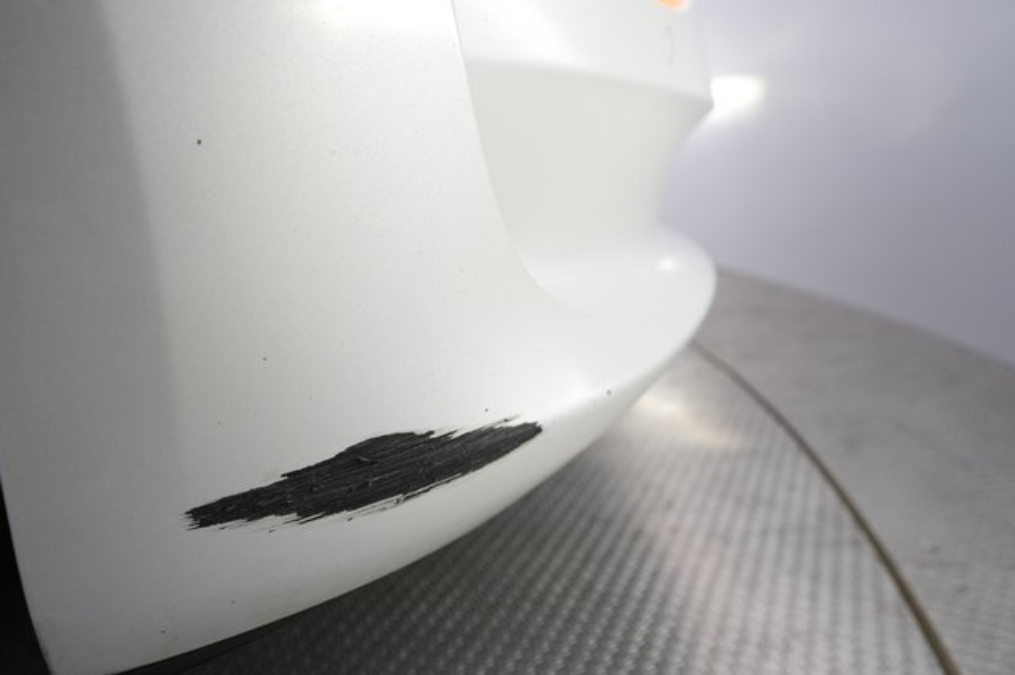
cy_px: 338
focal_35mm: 28
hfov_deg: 65.5
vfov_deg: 46.4
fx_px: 789
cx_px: 508
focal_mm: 28
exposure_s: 1/80
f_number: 5.6
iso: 1600
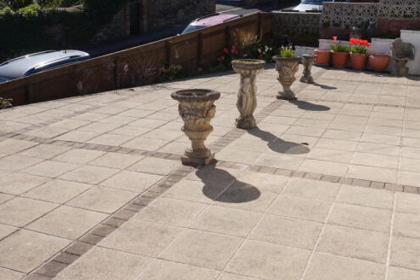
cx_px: 217
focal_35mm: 40
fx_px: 467
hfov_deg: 48.5
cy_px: 140
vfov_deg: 33.4
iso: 100
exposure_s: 1/160
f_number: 11
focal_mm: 20
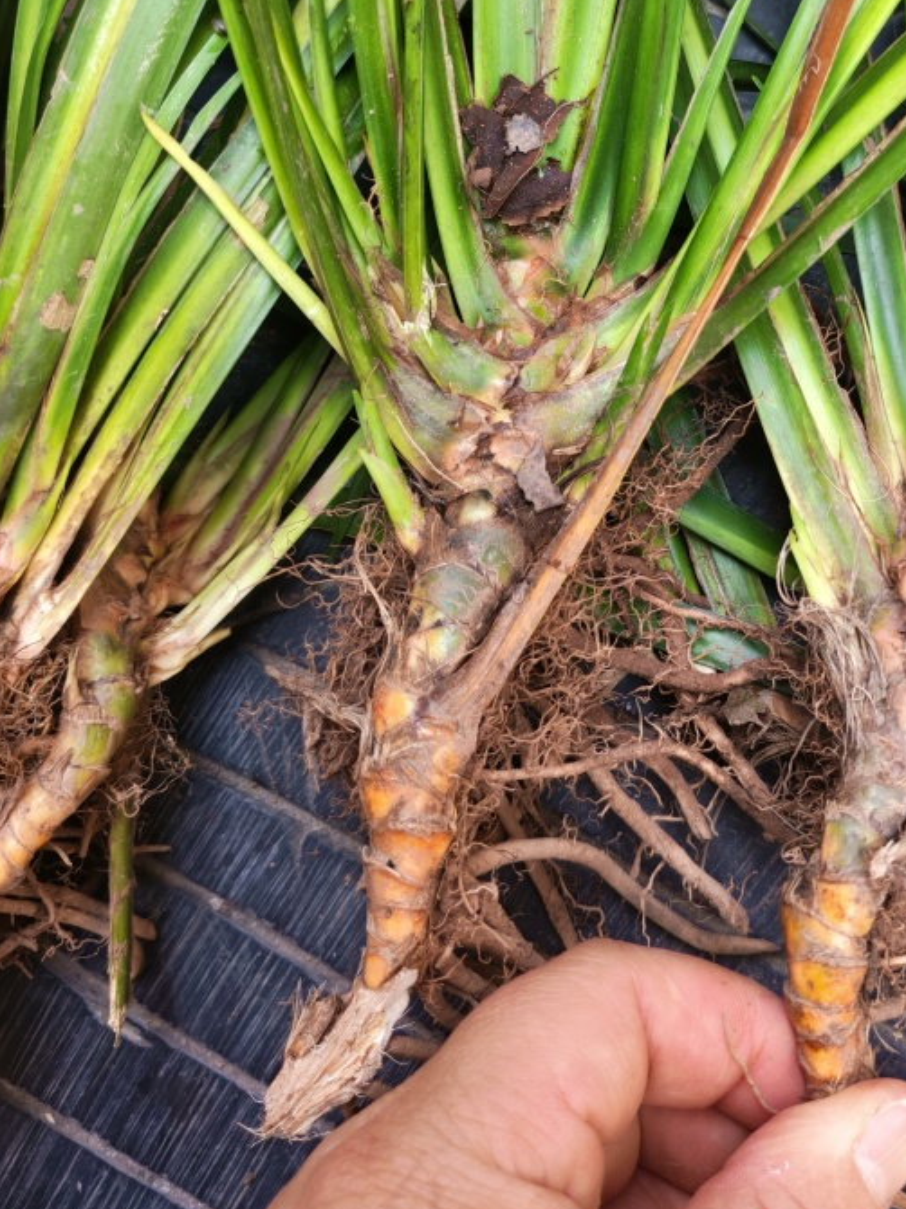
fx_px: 1502
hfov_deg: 32.7
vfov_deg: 42.9
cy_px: 351
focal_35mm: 43
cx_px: 718
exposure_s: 1/100
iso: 160
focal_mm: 5.52
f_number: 1.95
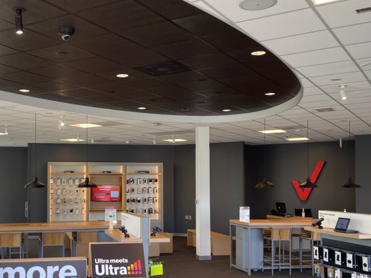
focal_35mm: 44
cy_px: 171
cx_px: 126
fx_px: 472
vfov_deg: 32.8
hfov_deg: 42.4
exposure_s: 1/120
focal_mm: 5.1
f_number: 1.6
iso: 50
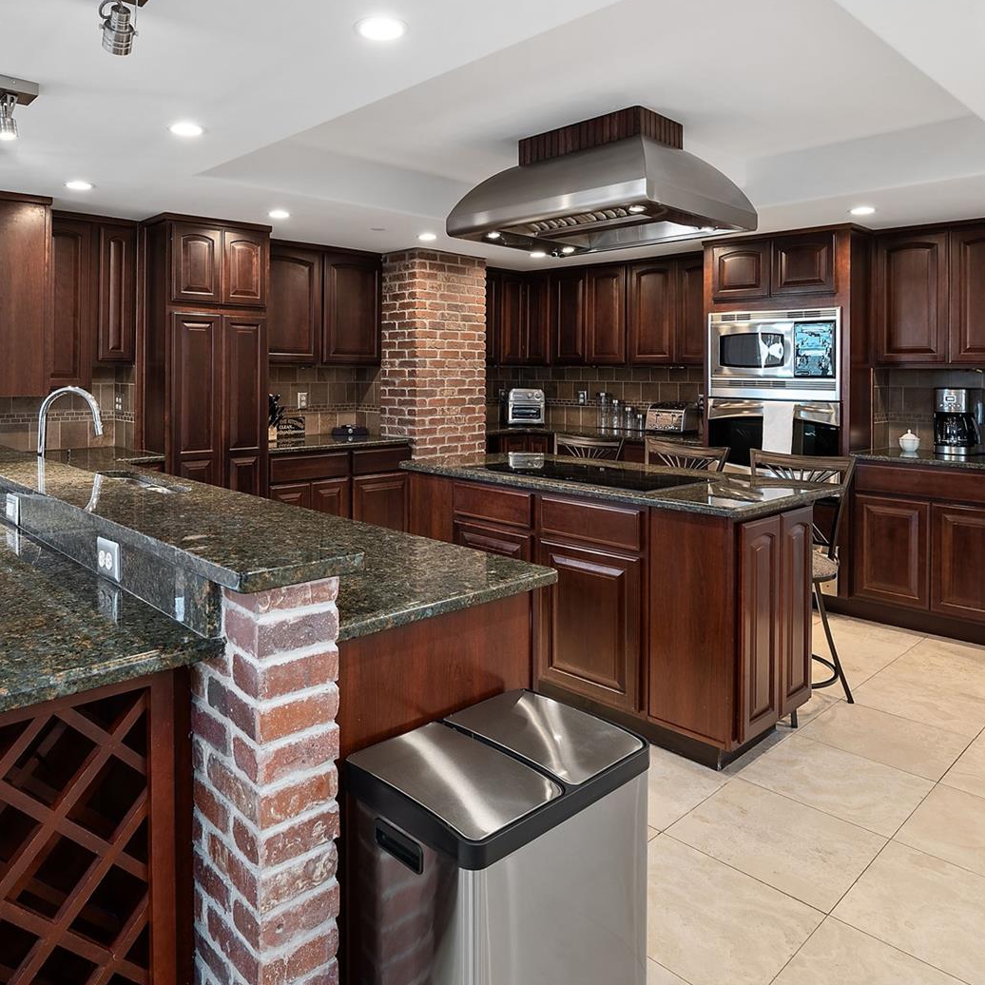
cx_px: 427
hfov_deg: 71.8
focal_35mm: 21
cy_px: 495
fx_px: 676
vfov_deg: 72.1
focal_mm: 16
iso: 640
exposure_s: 1/1.67
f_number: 8
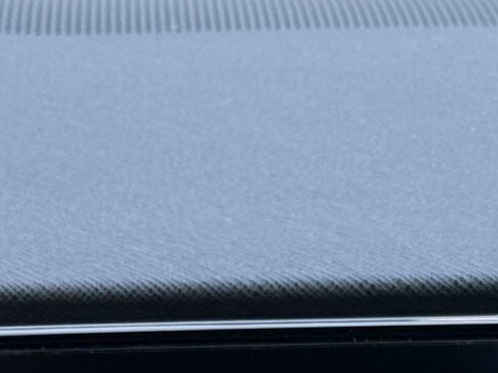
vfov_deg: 5.7
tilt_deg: -12.3
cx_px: 610
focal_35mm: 255
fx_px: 3667
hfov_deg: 7.7
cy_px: 653
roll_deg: -0.3
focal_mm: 6.76
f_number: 1.78
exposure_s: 1/79
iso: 200
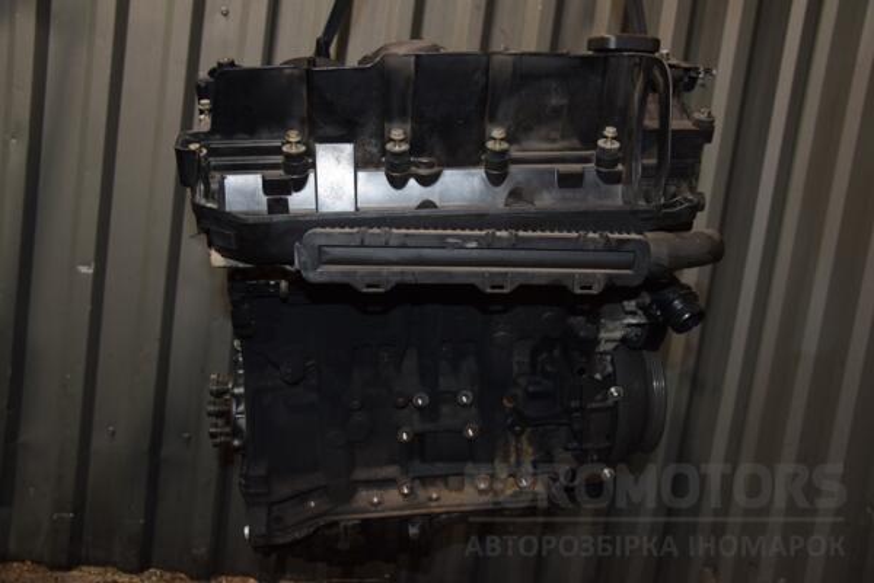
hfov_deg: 53.1
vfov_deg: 36.9
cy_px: 292
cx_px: 437
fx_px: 874
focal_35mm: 36
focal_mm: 24
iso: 800
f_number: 5
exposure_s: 1/60
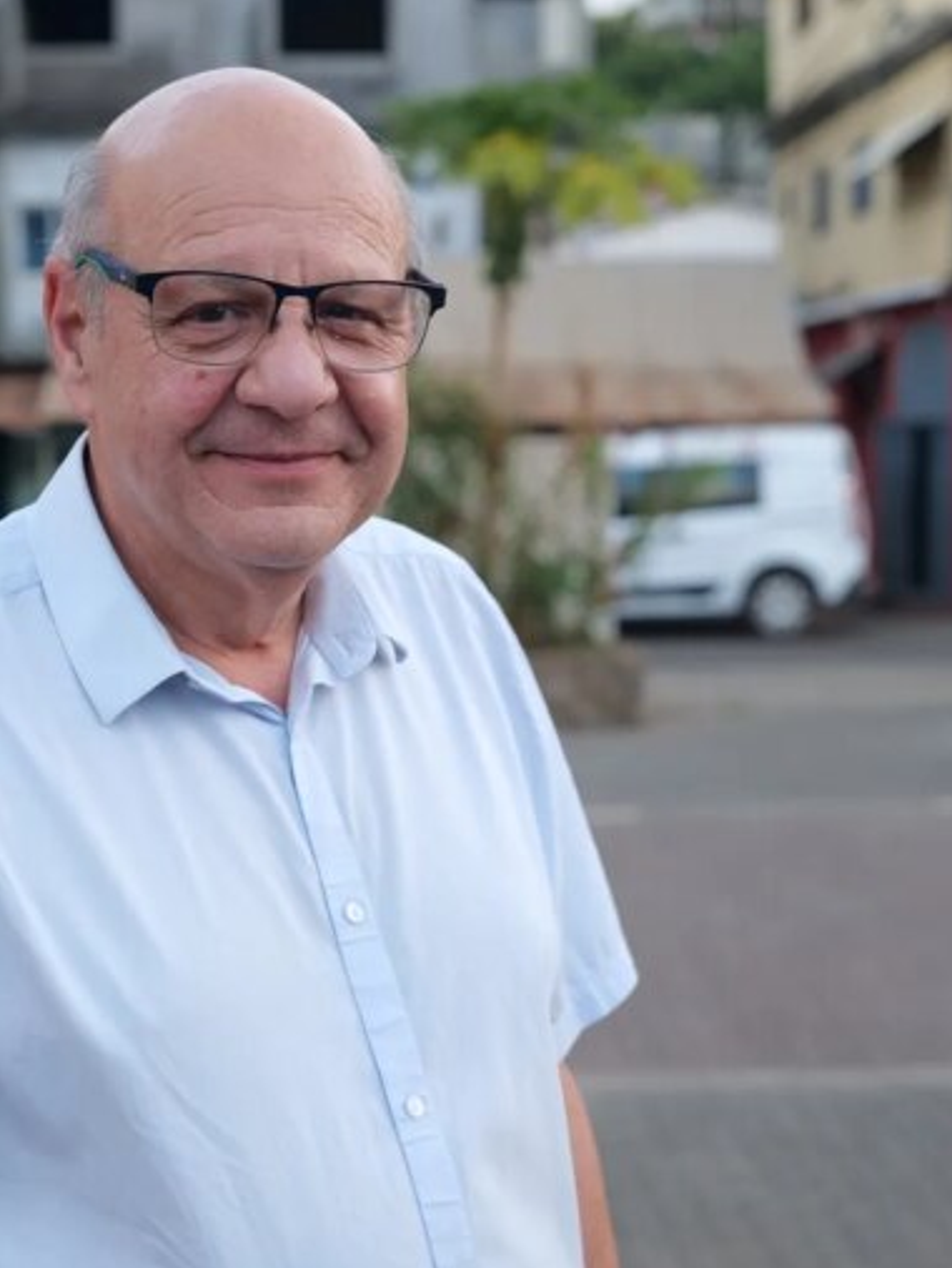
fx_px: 2565
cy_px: 634
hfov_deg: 21.0
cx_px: 316
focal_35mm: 70
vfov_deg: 27.8
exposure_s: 1/13
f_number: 4
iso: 100
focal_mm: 48
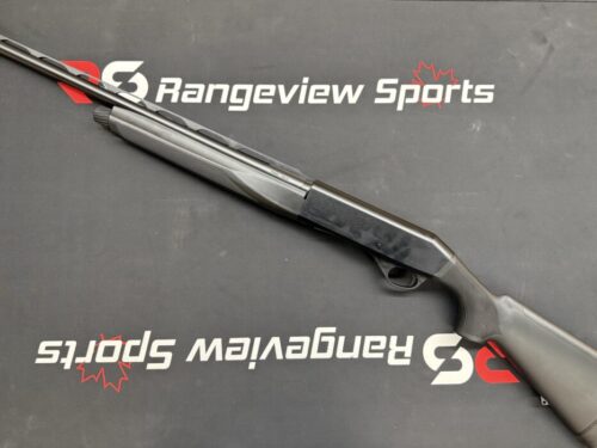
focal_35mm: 24
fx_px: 414
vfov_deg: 56.8
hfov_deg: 71.6
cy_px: 224
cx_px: 298
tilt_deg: -80.8
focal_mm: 6.76
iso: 400
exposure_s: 1/60
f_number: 1.78
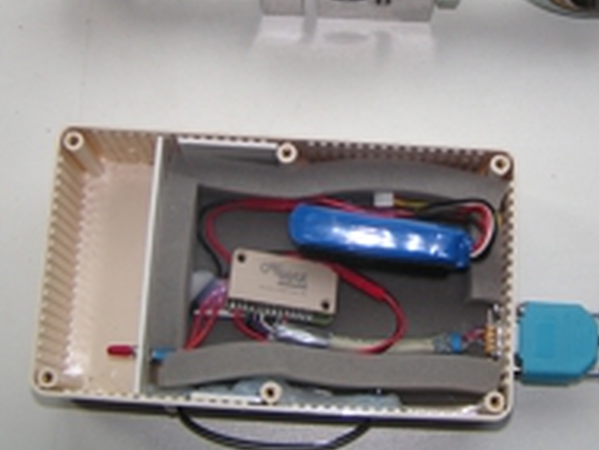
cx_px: 425
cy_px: 70
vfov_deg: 20.4
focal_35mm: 71
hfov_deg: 27.1
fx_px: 1229
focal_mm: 6.3
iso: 50
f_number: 2.8
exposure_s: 1/160
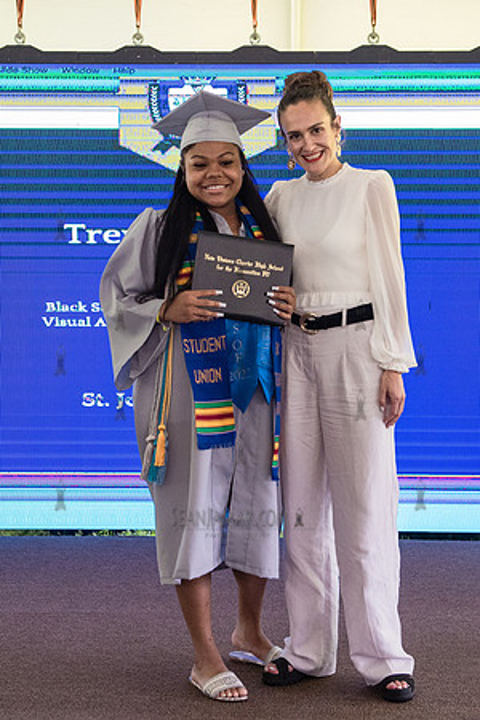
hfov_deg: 19.7
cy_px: 328
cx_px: 249
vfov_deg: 29.2
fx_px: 1381
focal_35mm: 69
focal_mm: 42
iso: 2500
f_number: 4
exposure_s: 1/800
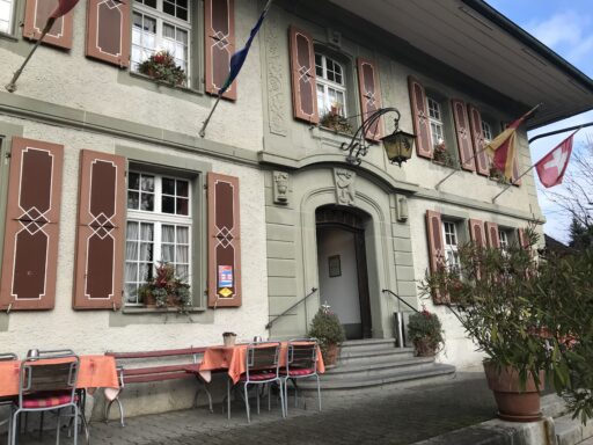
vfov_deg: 49.7
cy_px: 222
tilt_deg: +15.3
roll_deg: +2.2
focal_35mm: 28
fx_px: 480
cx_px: 296
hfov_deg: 63.4
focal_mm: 3.99
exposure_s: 1/863
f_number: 1.8
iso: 20
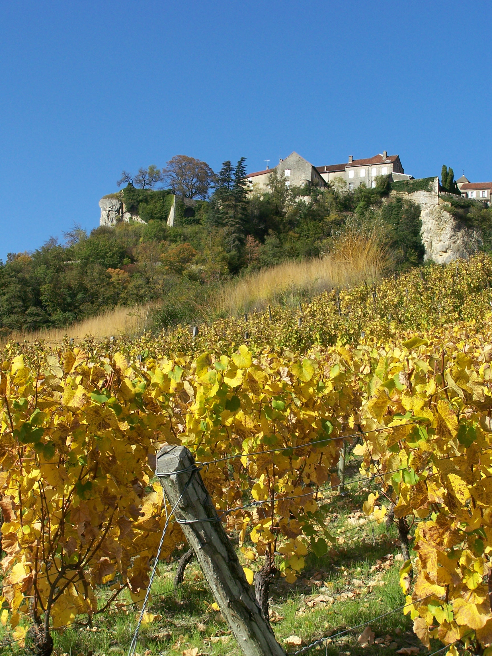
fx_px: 1118
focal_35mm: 59
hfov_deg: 24.8
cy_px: 328
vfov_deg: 32.7
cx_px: 246
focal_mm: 9.8
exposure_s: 1/500
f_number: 4.5
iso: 80
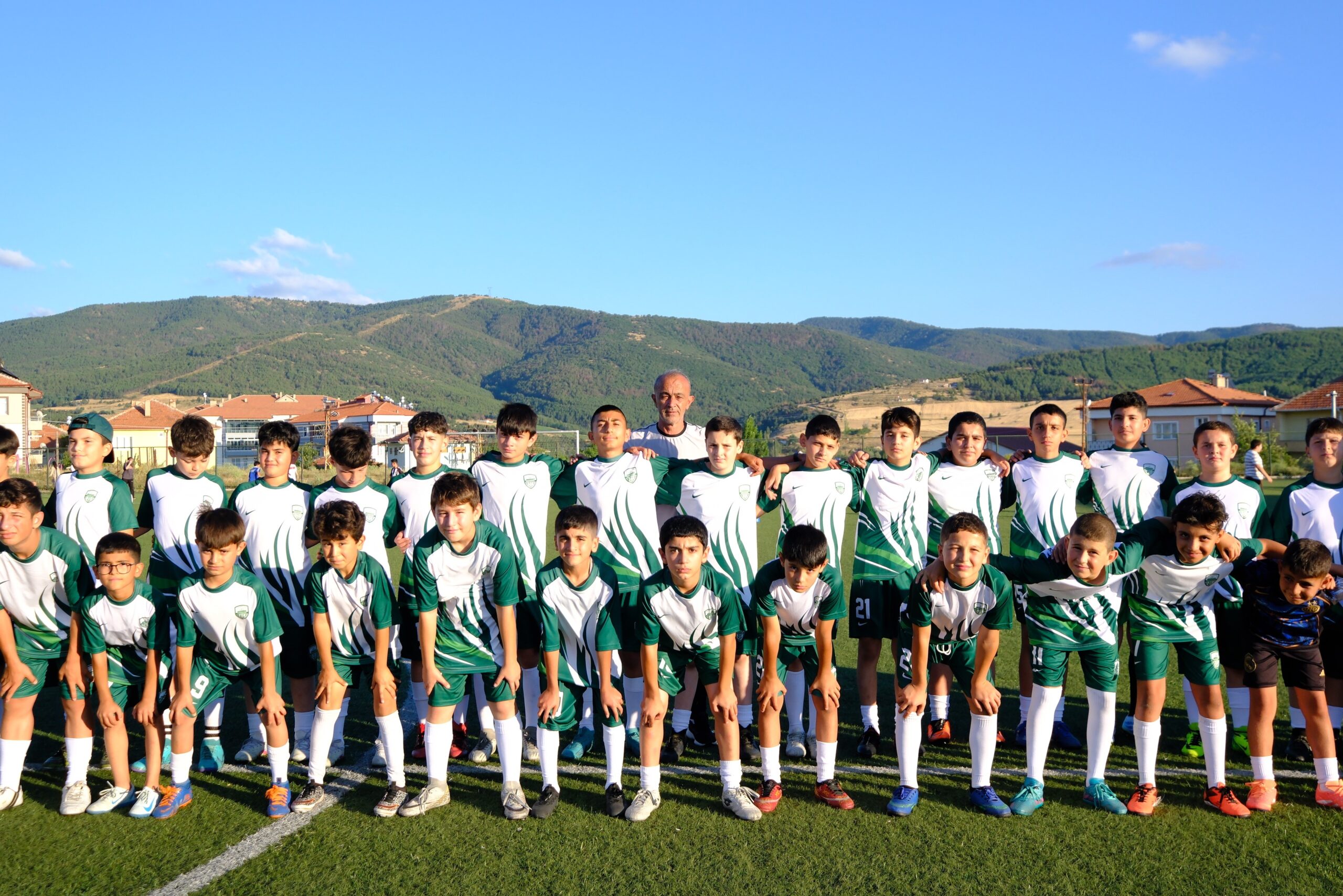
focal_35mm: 34
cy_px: 448
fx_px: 1268
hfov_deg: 55.8
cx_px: 672
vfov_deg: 38.9
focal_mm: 22.9
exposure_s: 1/1250
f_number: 5
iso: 500
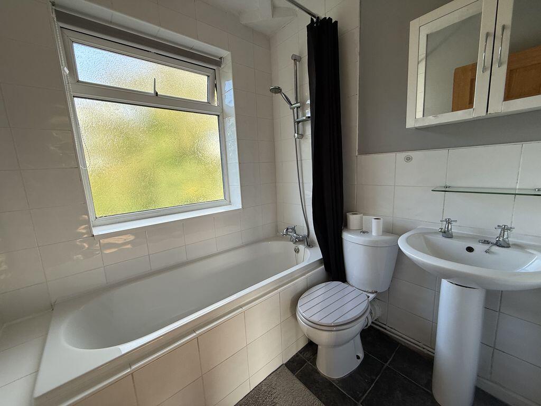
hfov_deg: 102.1
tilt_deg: -8.4
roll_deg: +2.7
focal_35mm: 14
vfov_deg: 85.7
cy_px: 203
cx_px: 270
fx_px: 219
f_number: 2.2
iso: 50
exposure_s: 1/99
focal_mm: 2.22
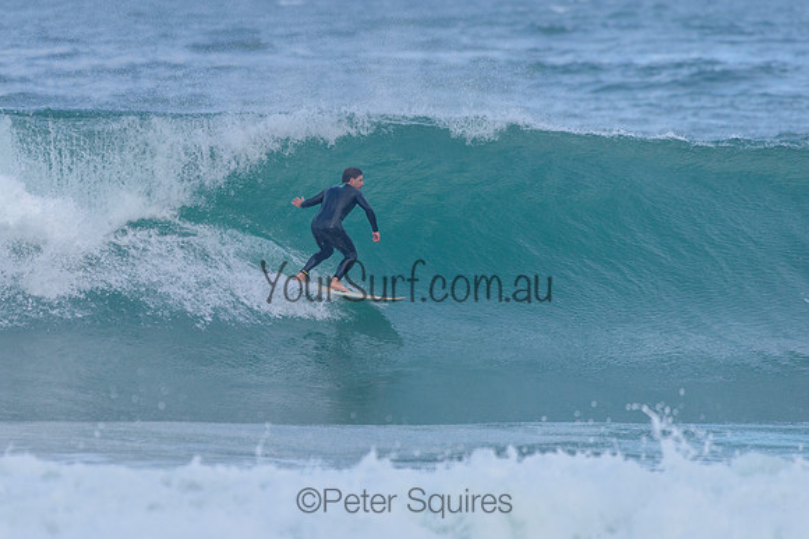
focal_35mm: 613
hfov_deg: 3.4
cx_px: 316
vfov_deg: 2.2
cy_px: 212
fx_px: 13768
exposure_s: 1/2000
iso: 560
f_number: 5.6
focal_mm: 500
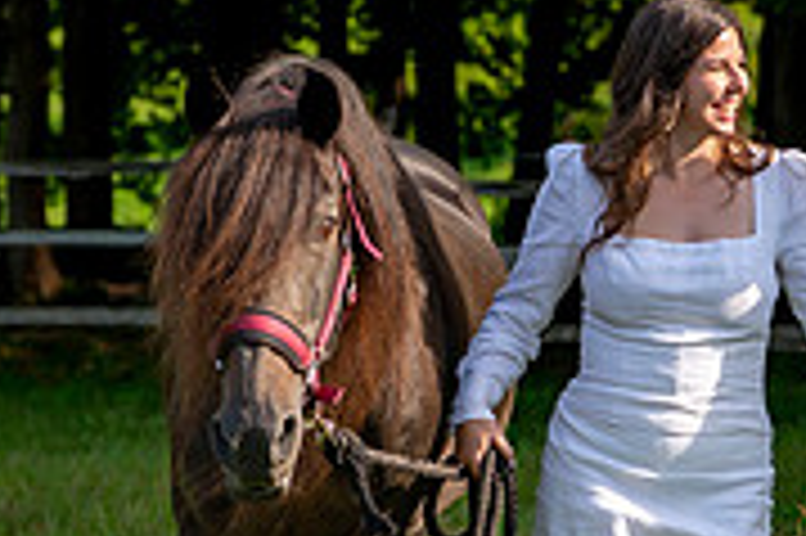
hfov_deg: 7.9
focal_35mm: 262
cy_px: 403
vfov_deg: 5.2
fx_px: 5860
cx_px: 633
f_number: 3.5
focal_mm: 70
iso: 200
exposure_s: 1/3200
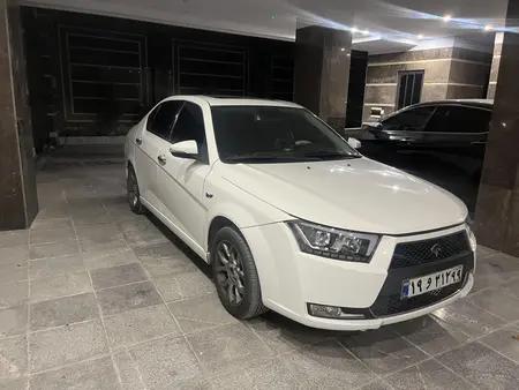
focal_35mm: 26
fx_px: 390
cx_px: 260
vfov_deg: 53.1
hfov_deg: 67.3
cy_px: 195
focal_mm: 5.1
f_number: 1.6
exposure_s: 1/50
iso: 250
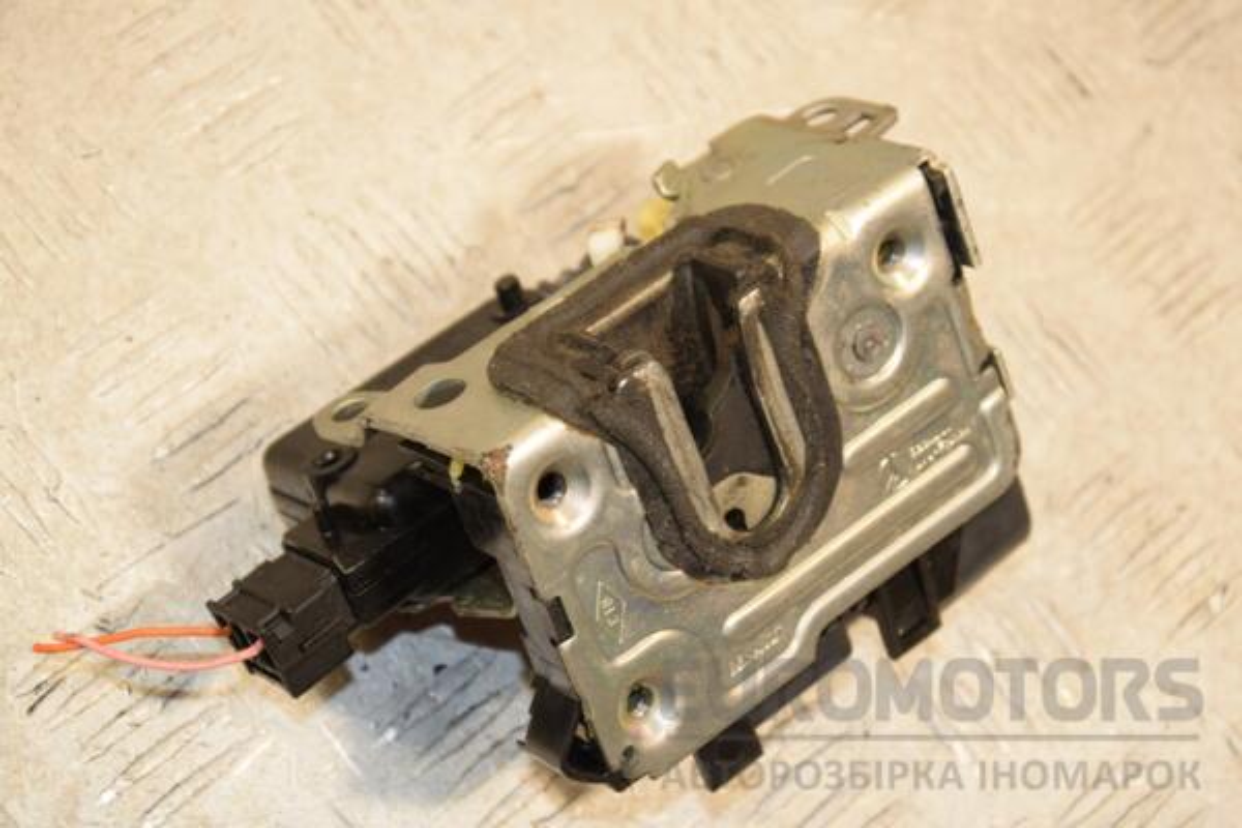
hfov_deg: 20.6
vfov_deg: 13.8
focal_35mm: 99
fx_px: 3415
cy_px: 414
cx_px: 621
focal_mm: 66
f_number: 7.1
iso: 800
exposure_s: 1/200
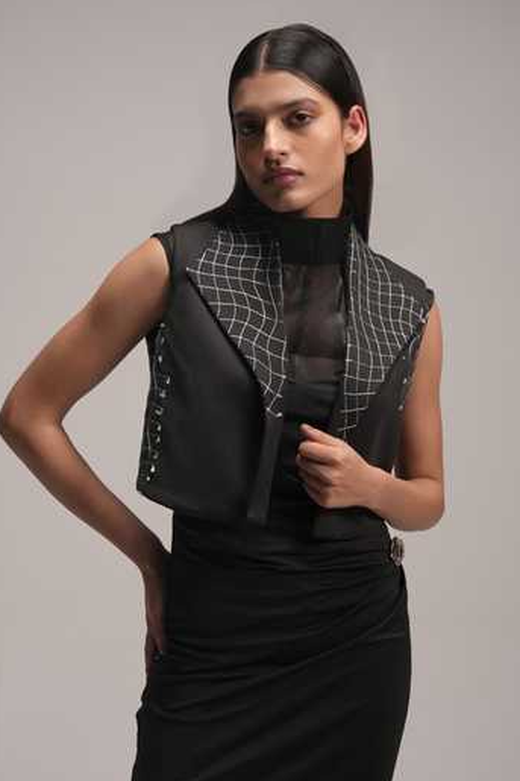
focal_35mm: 52
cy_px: 394
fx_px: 1130
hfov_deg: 25.9
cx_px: 258
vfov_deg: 38.1
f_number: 4.5
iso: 640
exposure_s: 1/160
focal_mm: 51.1
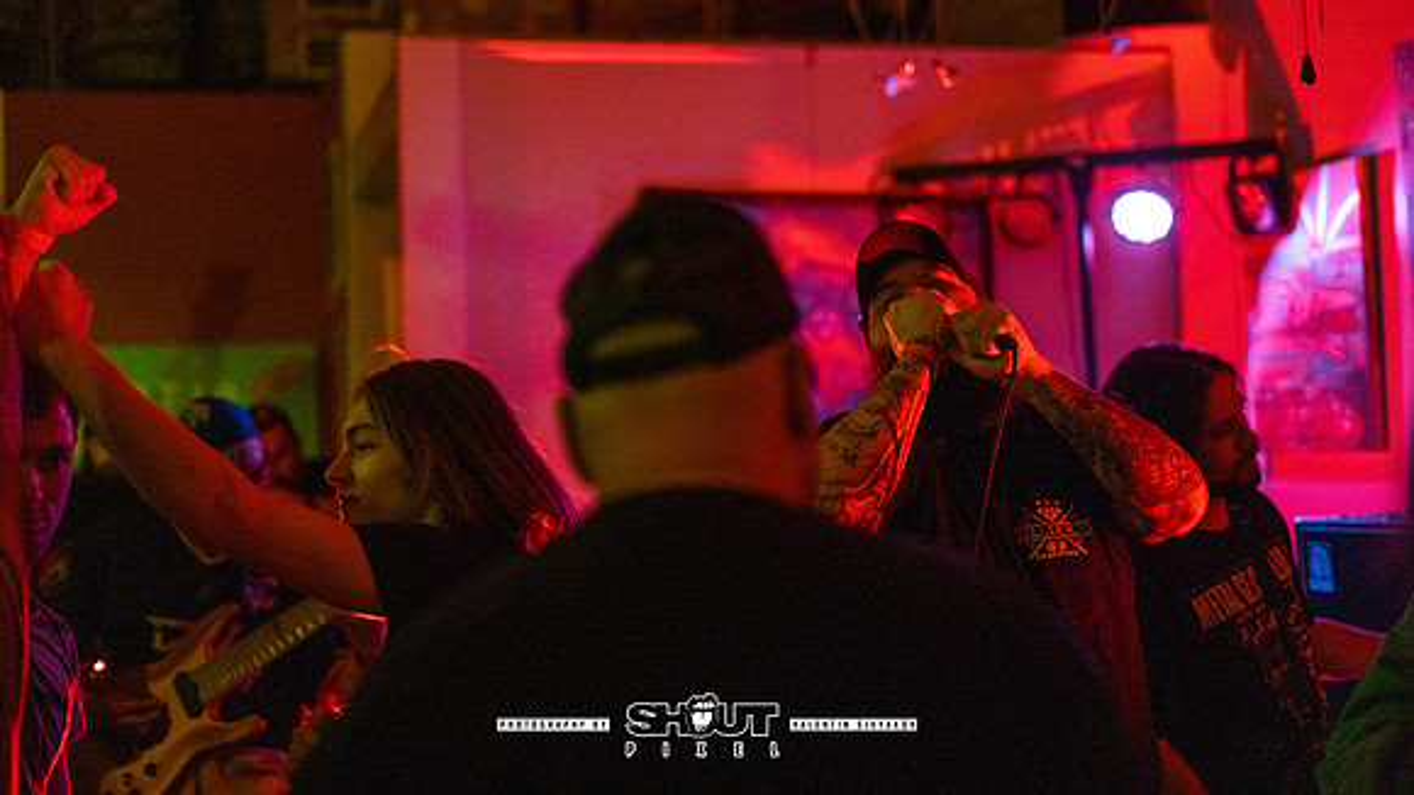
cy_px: 324
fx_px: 1963
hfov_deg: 39.6
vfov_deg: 22.9
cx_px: 707
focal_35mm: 52
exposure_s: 1/160
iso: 3200
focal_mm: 50
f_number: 1.8
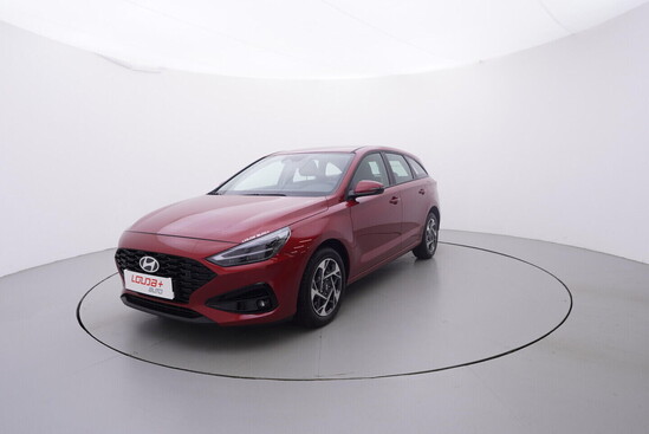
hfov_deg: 77.3
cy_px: 217
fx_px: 406
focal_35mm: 22
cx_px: 324
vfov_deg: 56.2
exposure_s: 1/80
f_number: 5
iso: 200
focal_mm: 15
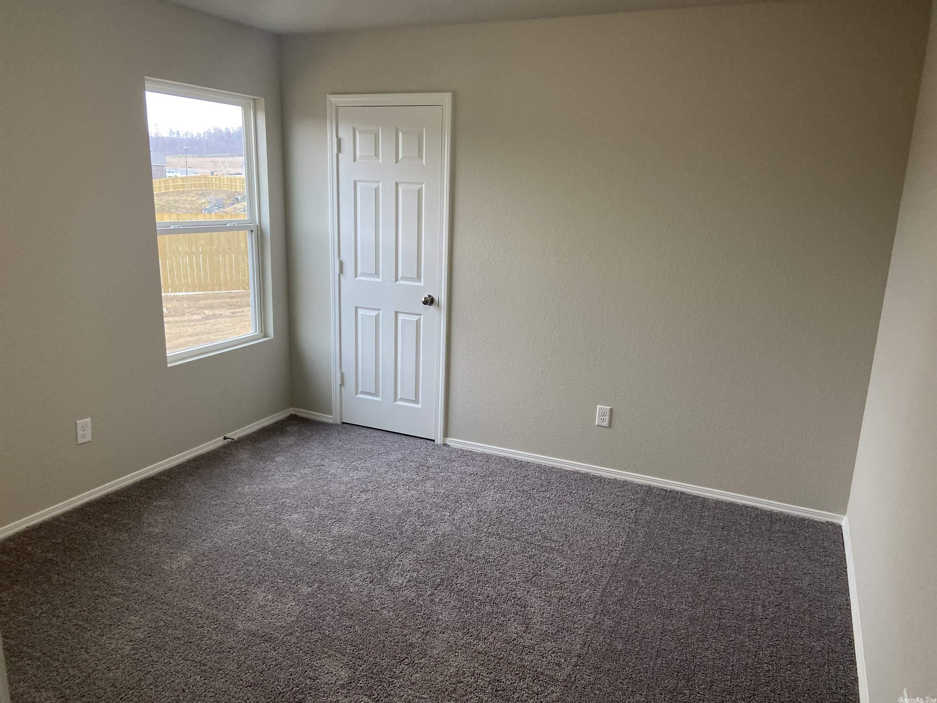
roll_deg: -1.7
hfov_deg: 67.3
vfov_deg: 53.1
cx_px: 468
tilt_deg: -9.4
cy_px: 352
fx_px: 704
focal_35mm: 26
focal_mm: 4.25
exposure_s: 1/60
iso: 125
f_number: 1.8
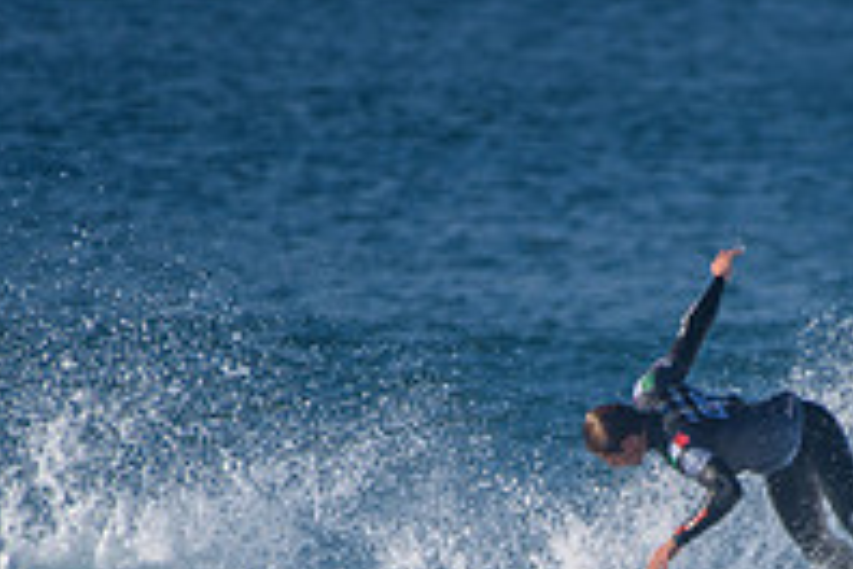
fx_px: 35681
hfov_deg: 1.4
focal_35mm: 1506
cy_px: 670
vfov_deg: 0.9
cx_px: 732
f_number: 5.6
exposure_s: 1/2000
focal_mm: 500
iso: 220
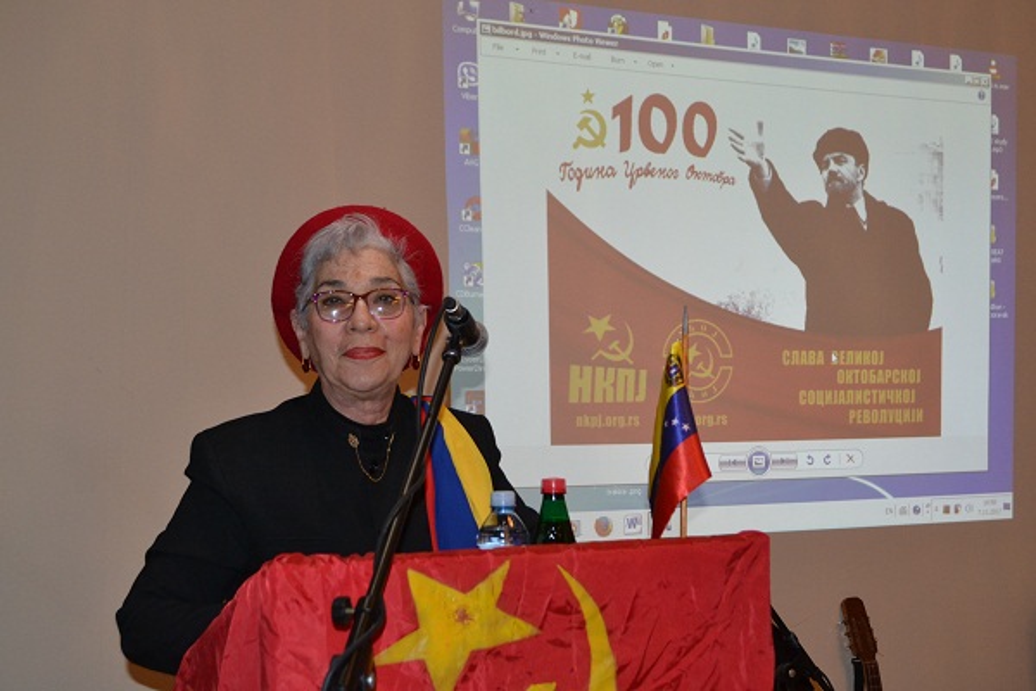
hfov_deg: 38.9
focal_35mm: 51
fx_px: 1468
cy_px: 346
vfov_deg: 26.5
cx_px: 518
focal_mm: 34
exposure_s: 1/60
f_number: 5
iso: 1250
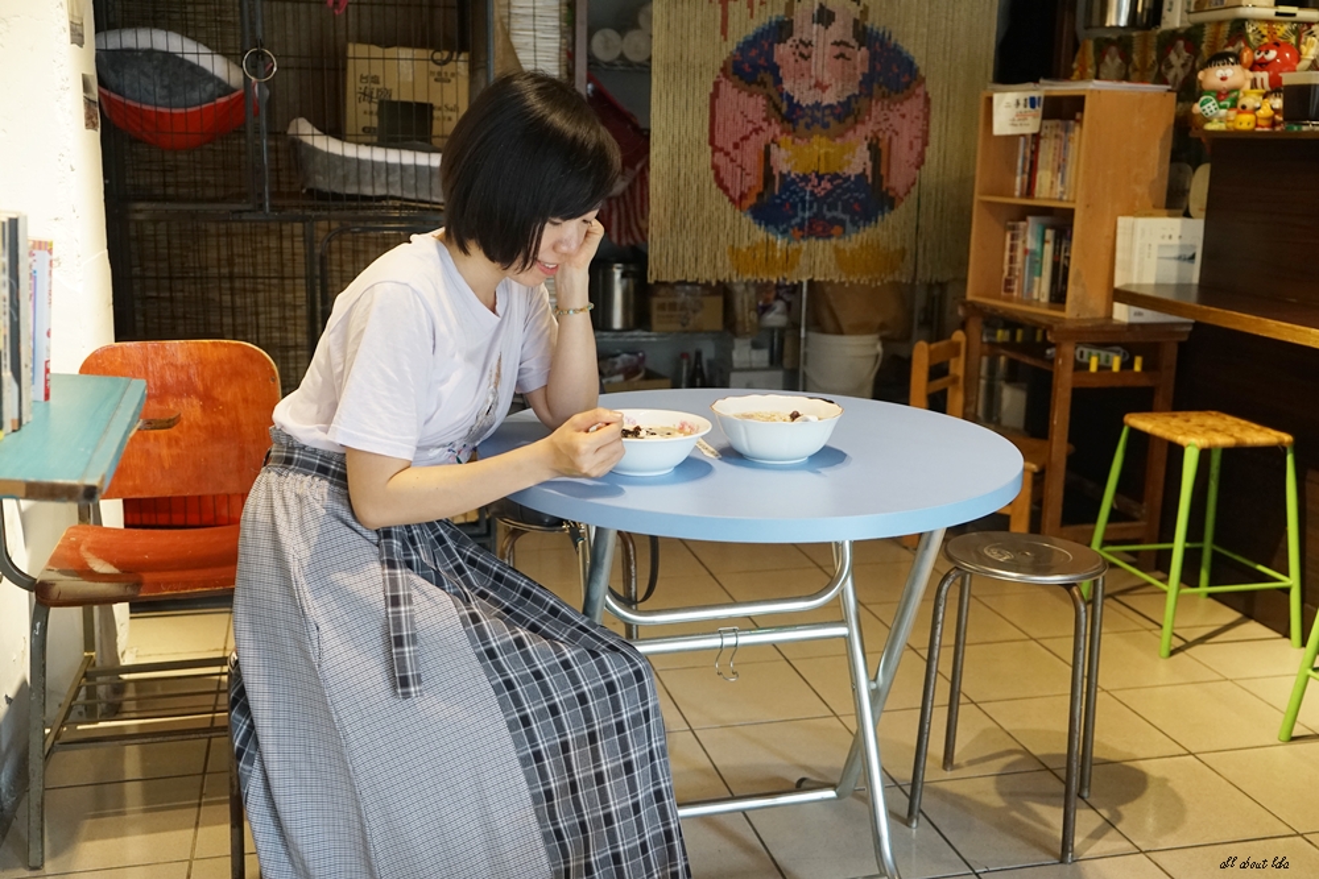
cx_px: 660
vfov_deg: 37.9
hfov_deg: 54.4
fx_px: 1282
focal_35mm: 35
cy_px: 440
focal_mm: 35
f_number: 4
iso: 1600
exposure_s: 1/60
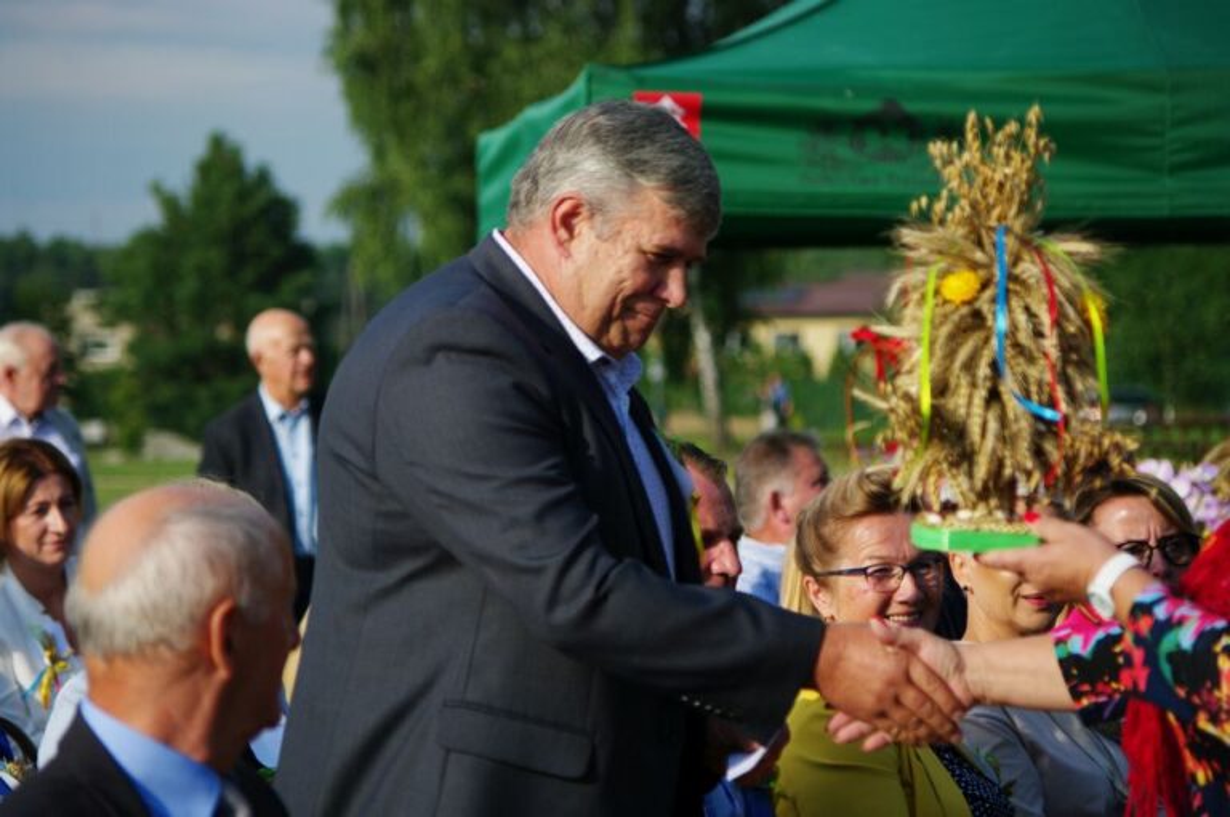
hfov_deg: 13.1
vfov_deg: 8.7
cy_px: 408
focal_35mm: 158
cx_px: 615
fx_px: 5374
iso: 280
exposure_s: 1/1000
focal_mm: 105
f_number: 4.5
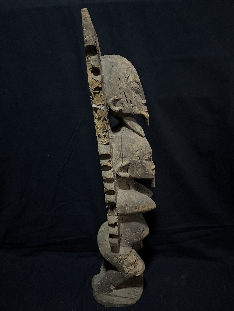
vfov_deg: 67.3
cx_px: 117
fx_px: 234
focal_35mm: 26
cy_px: 156
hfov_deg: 53.1
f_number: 1.6
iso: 800
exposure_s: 1/30
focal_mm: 5.1
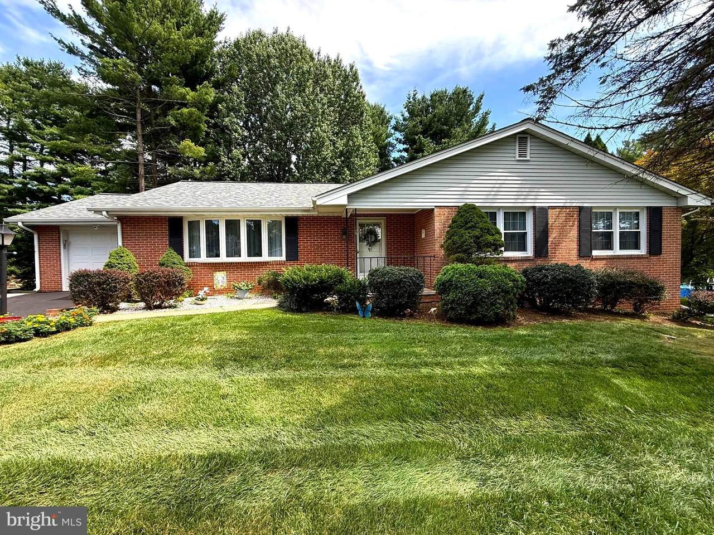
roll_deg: +0.6
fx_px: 289
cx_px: 357
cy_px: 268
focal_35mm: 14
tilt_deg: +0.1
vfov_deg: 85.7
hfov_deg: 102.1
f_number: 2.2
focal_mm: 2.22
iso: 50
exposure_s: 1/393
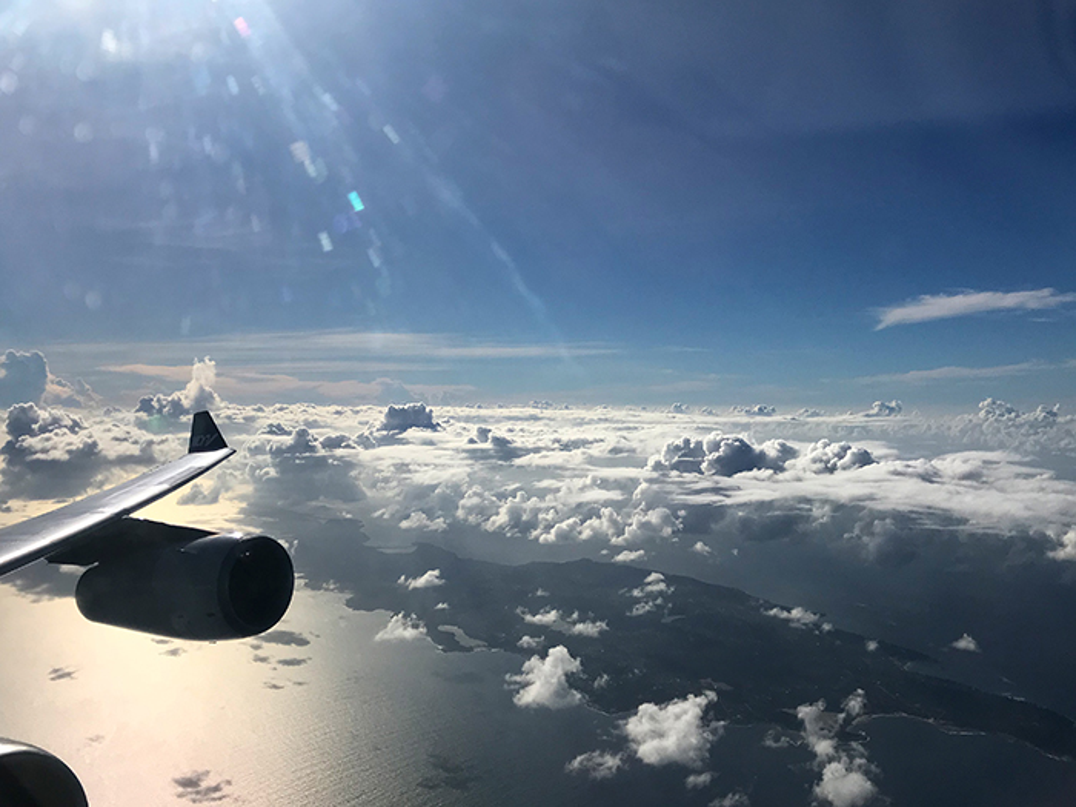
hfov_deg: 63.4
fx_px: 870
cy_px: 404
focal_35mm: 28
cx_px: 538
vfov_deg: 49.7
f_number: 1.8
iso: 20
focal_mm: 3.99
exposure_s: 1/12048
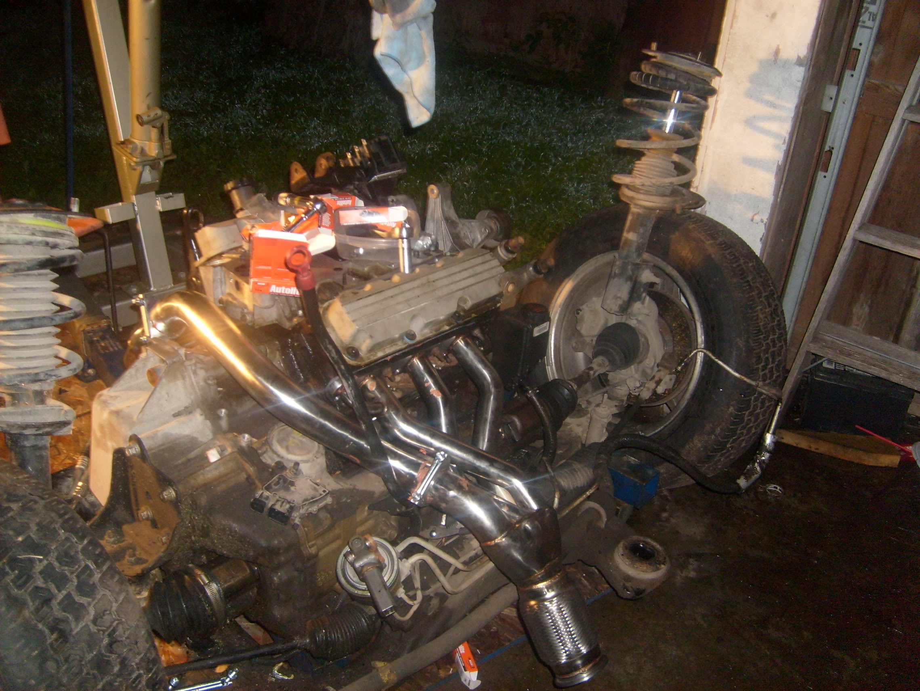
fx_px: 930
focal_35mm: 35
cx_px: 460
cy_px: 346
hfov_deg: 52.6
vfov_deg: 40.7
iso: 100
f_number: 2.8
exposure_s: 1/45
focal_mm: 5.8
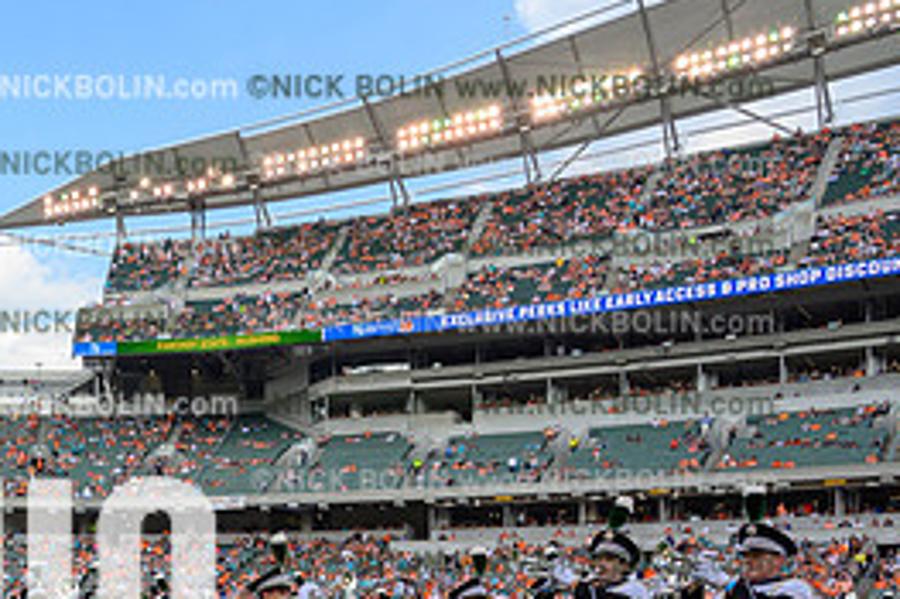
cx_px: -27
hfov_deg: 33.8
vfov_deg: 24.0
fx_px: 1324
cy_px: 642
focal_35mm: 53
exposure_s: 1/100
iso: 80
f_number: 7.1
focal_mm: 24
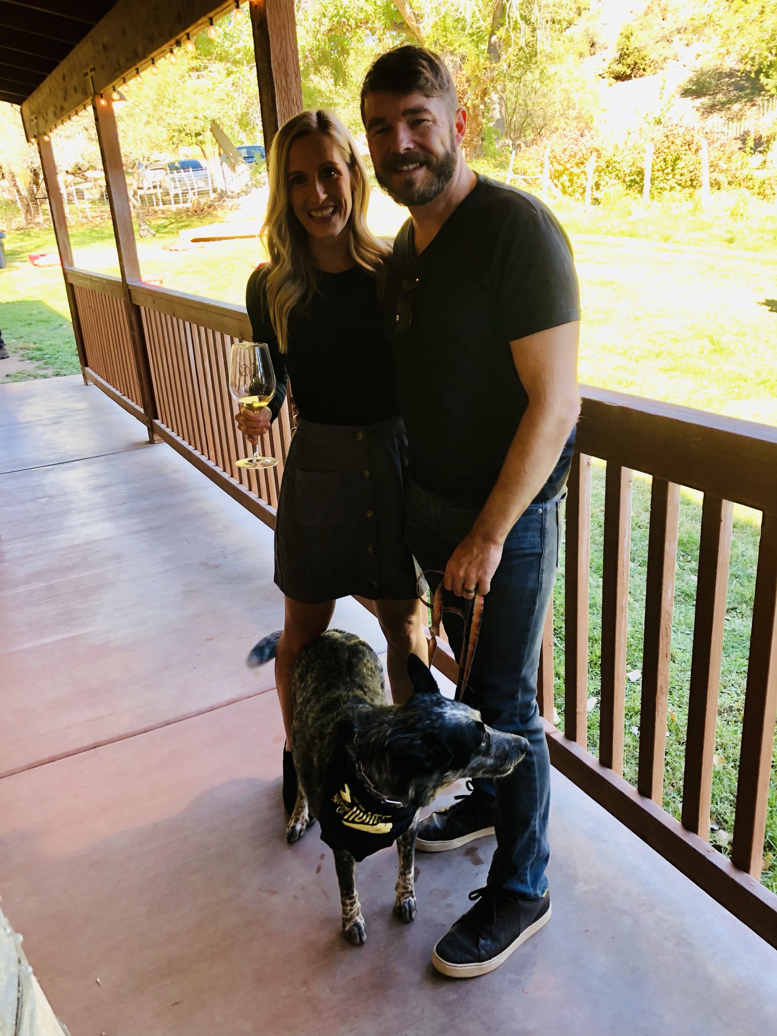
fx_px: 838
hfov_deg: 49.7
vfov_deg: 63.4
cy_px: 518
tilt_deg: -19.0
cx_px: 388
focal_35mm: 28
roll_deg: +5.3
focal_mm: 3.99
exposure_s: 1/120
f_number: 1.8
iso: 50
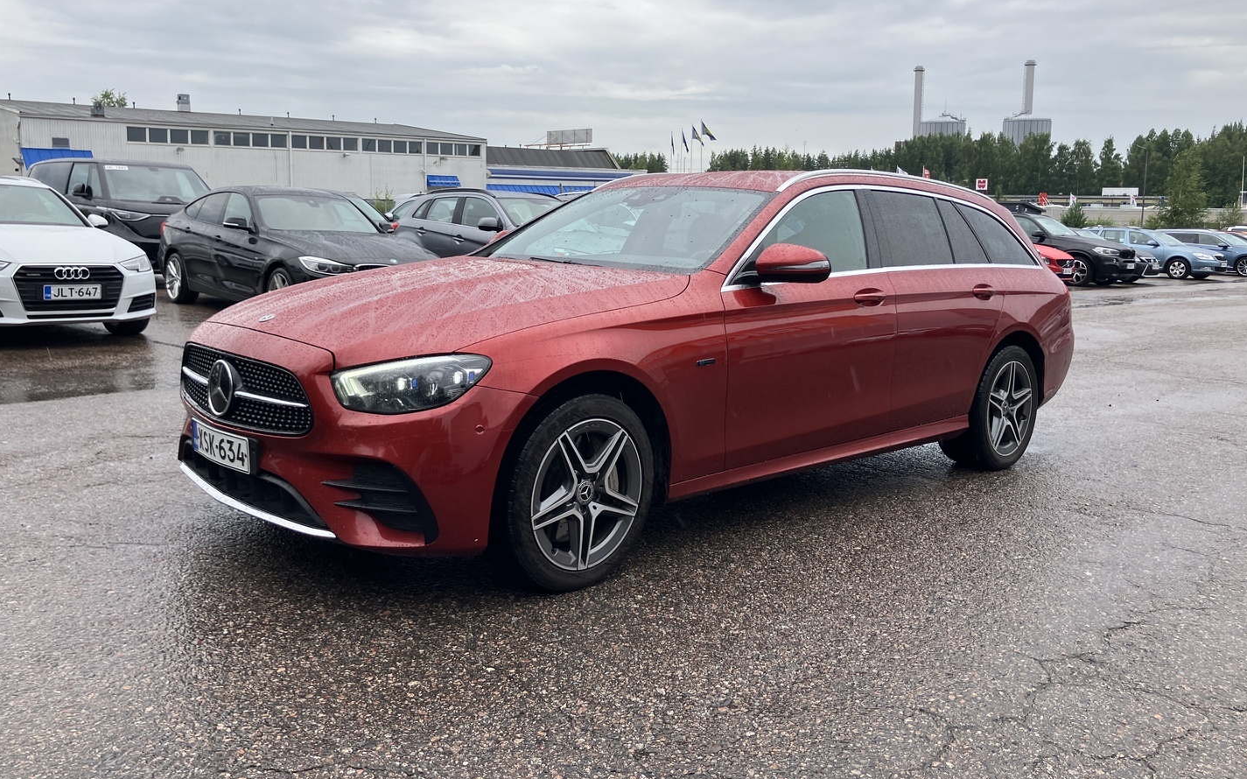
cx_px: 627
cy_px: 338
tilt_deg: -6.2
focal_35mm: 30
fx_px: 1019
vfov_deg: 41.7
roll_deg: +0.3
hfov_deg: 62.9
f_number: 1.8
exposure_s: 1/362
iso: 32
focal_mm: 3.99
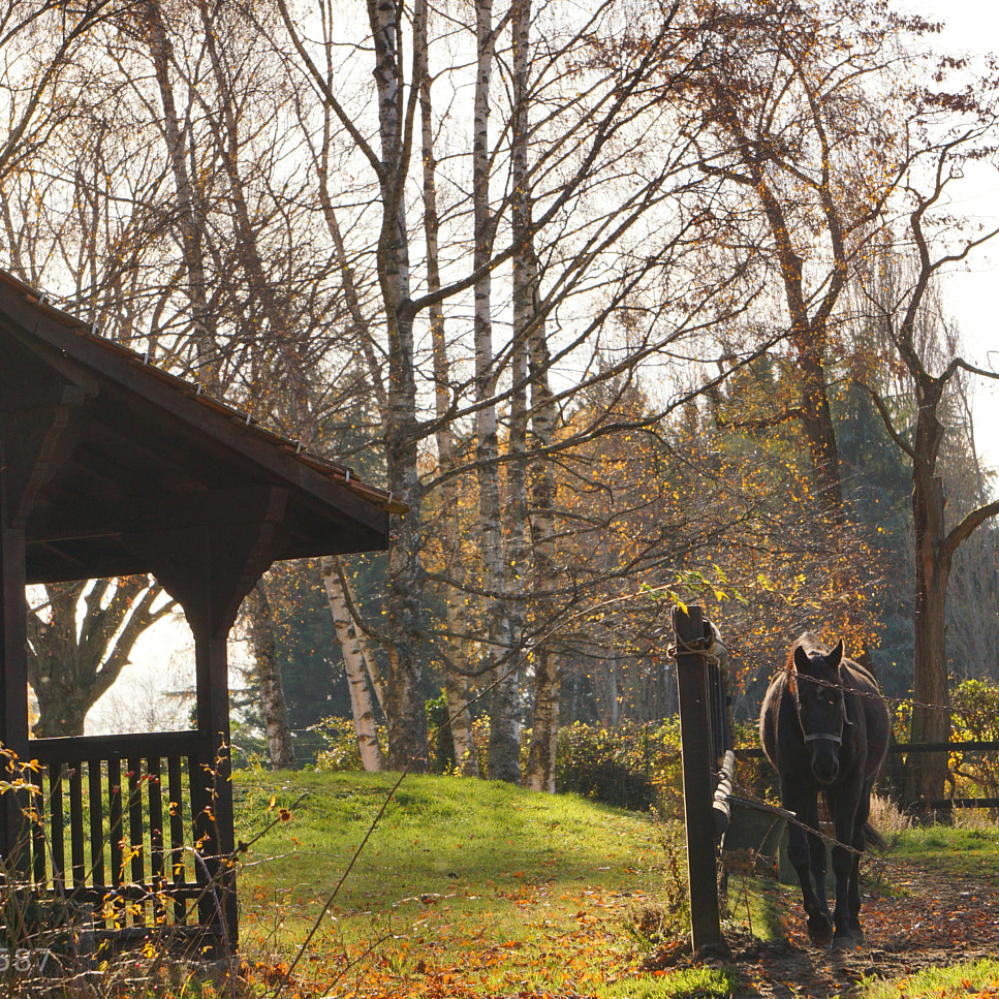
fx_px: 7575
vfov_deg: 7.5
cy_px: 491
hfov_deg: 7.5
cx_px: 338
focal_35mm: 232
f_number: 11
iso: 250
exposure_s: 1/200
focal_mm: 110
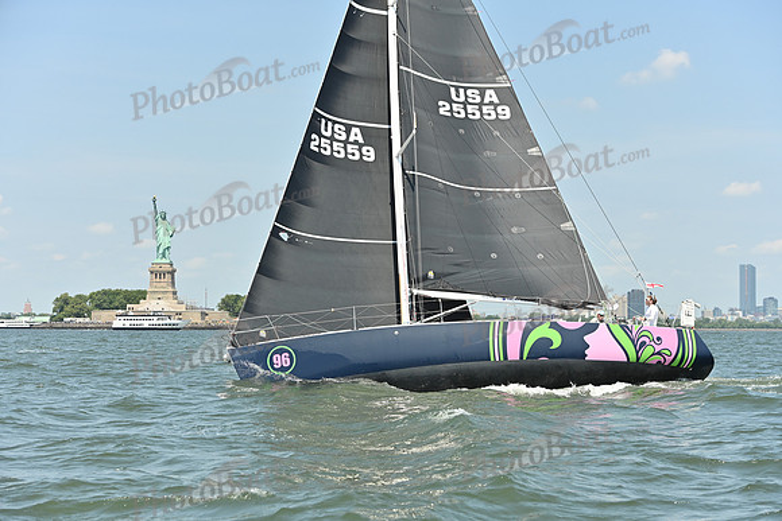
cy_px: 260
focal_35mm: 70
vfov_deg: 19.5
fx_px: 1521
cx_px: 391
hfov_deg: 28.8
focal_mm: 70
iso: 320
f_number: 6.3
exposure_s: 1/2000
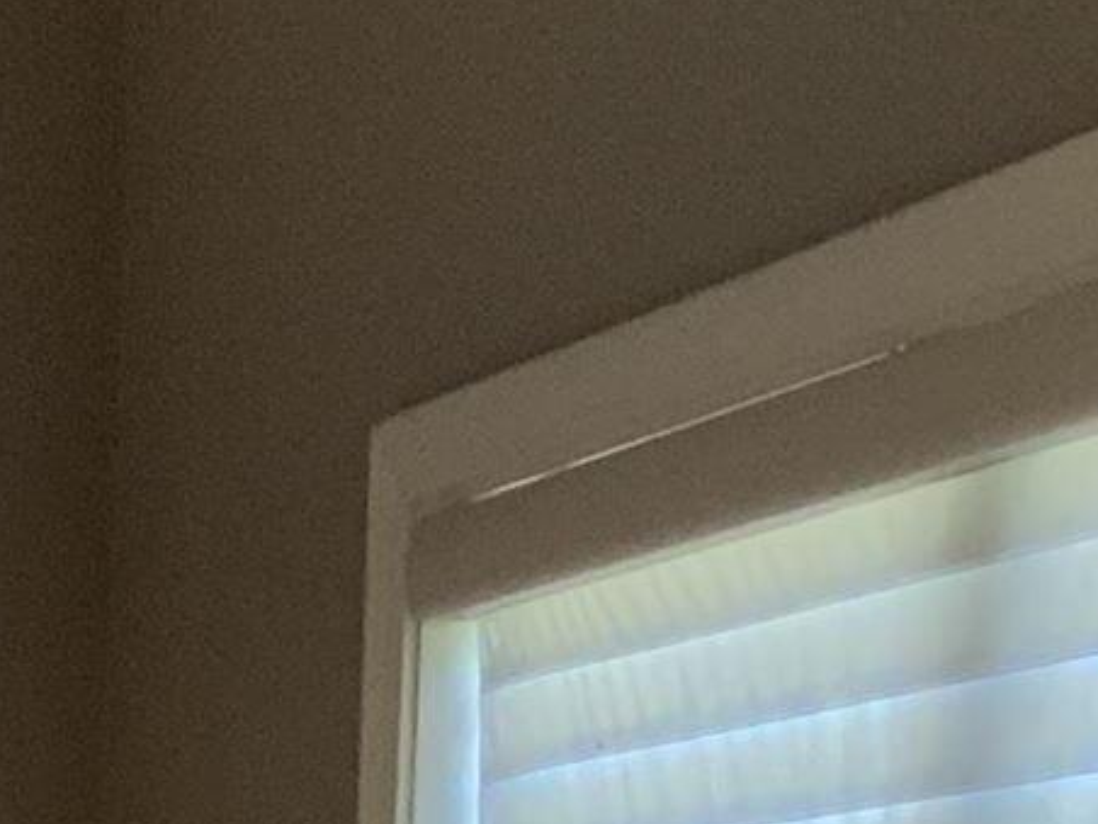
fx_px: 6249
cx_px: -2283
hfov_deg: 8.3
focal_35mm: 197
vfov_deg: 7.2
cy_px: 1774
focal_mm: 3
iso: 80
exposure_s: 1/60
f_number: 1.8
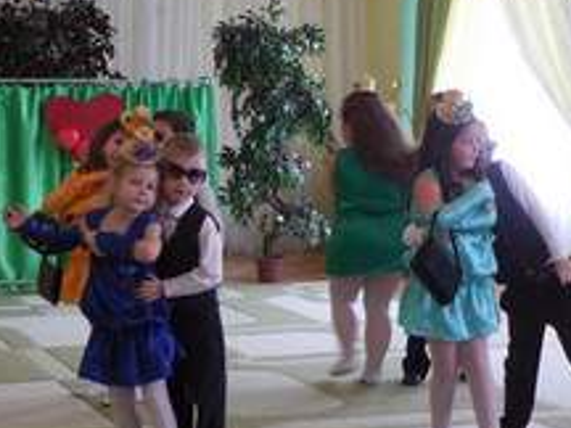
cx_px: 325
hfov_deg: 19.3
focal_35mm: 102
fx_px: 1683
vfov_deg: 14.5
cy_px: 140
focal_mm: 8.2
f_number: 3.8
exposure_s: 1/30
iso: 200
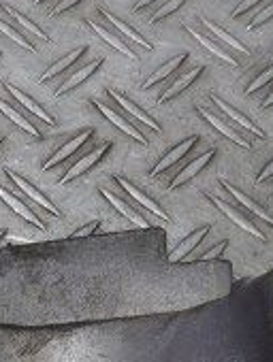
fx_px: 986
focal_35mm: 94
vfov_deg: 18.4
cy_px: 547
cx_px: -111
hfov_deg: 14.9
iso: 64
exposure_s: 1/100
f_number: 1.8
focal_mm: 5.23
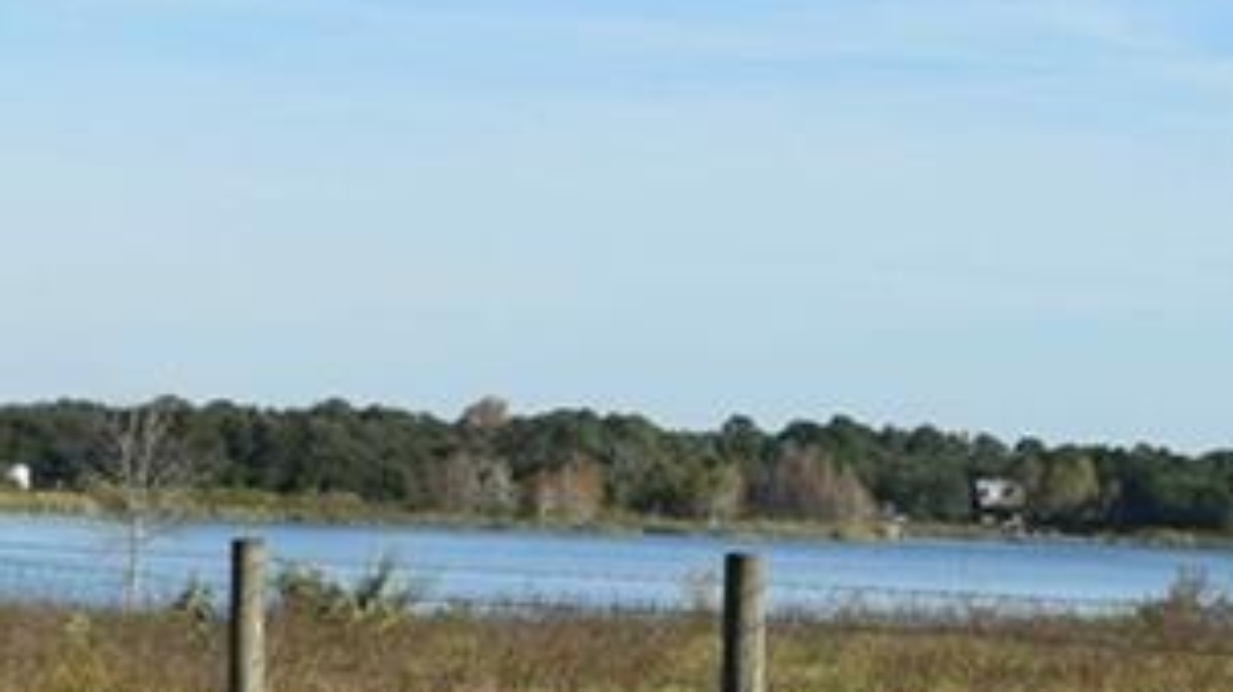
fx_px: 5424
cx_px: 838
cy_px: 708
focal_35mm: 166
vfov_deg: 7.3
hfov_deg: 12.9
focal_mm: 20
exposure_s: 1/250
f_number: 8
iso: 100
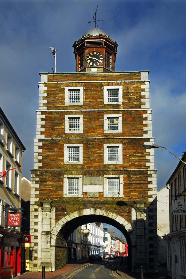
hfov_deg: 35.5
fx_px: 291
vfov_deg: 51.3
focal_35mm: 38
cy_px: 140
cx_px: 93
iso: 200
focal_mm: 25
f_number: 4.5
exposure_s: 1/2500
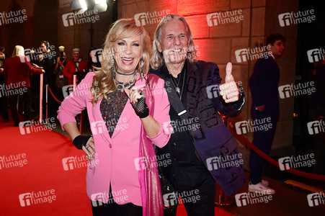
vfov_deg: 38.3
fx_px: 311
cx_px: 162
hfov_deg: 55.1
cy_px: 108
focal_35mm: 34
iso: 1250
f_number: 6.3
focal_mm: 34.5
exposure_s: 1/160
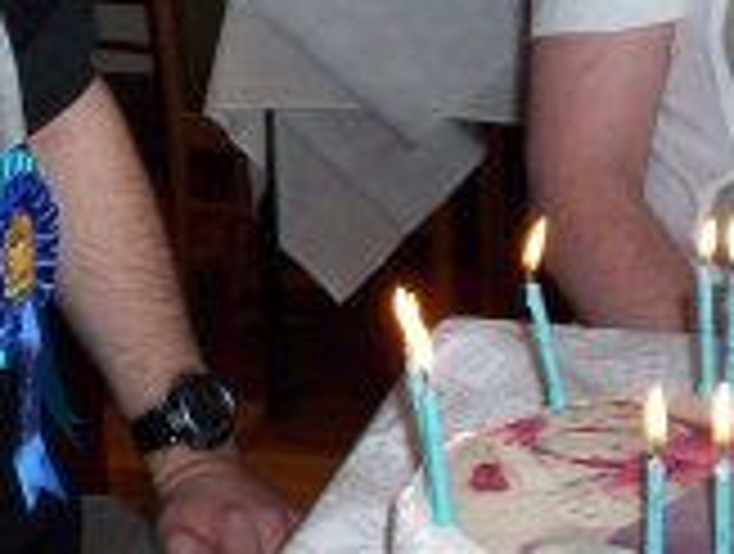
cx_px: 0
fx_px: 1976
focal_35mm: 93
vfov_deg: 15.7
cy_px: 14
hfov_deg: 20.4
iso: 140
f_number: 4.5
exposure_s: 1/60
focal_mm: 4.99
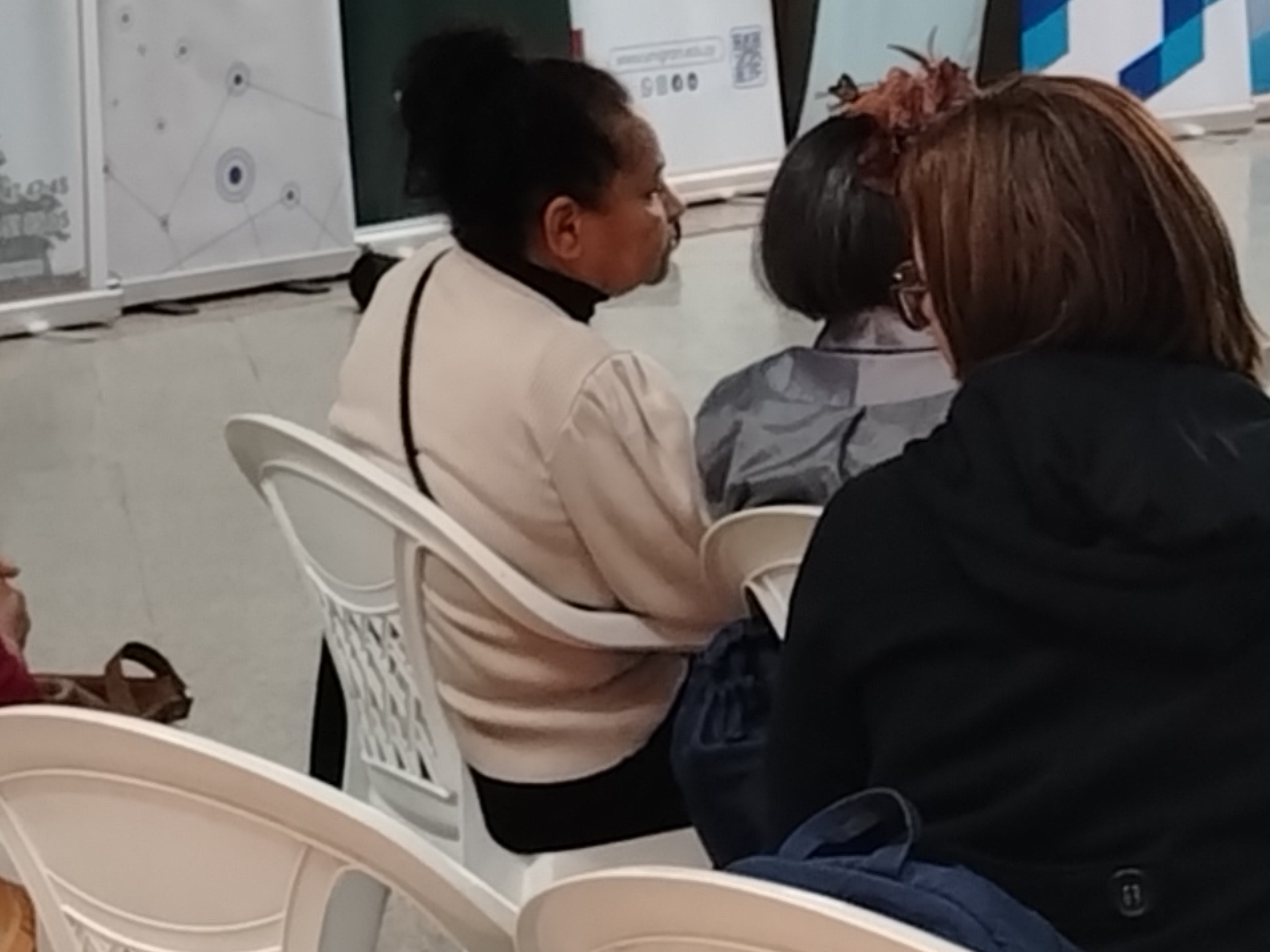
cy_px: 0
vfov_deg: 9.8
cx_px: 526
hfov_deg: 13.1
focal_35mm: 151
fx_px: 5539
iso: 1309
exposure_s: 1/33.3
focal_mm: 5.25
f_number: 1.75
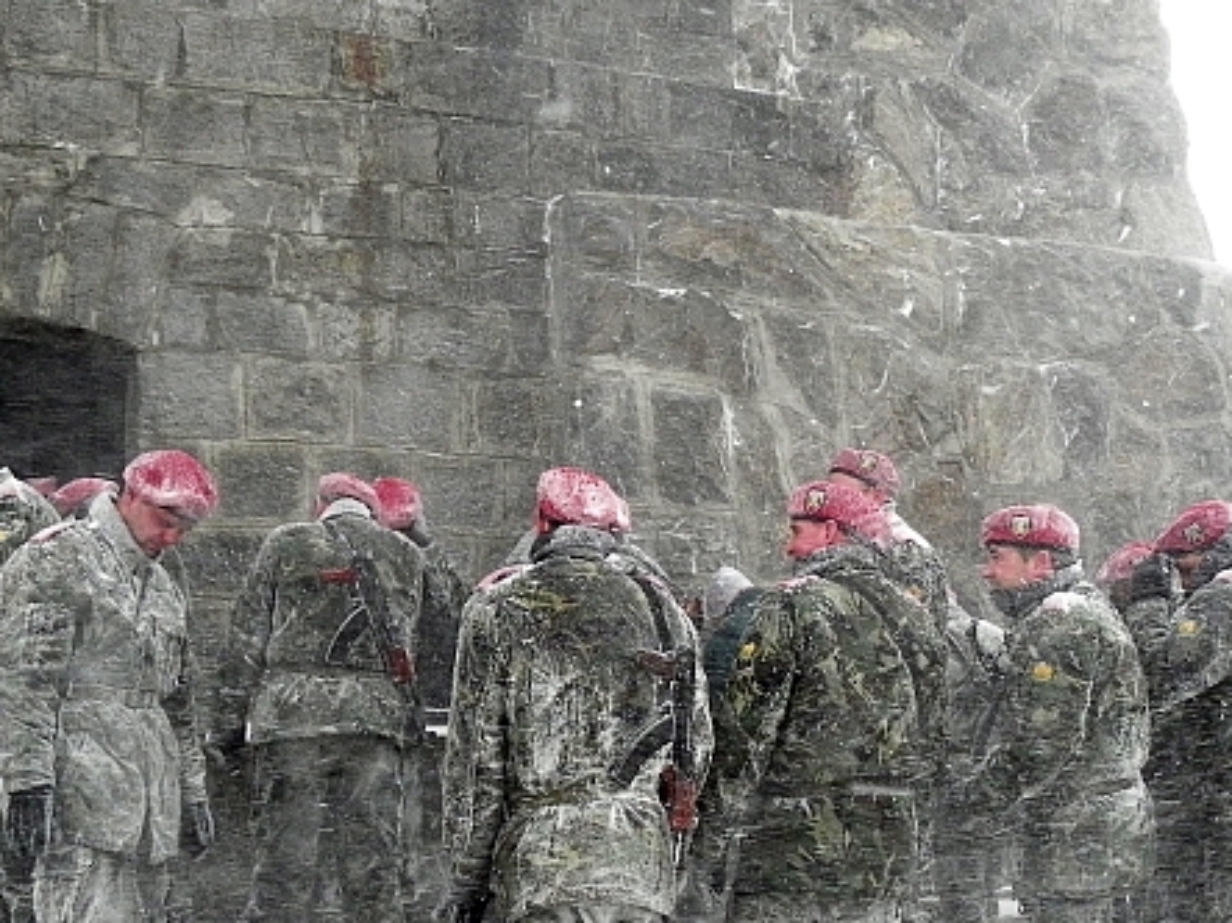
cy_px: 689
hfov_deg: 40.4
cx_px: 662
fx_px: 1672
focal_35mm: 47
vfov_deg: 30.4
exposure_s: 1/400
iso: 200
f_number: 3.2
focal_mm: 4.6
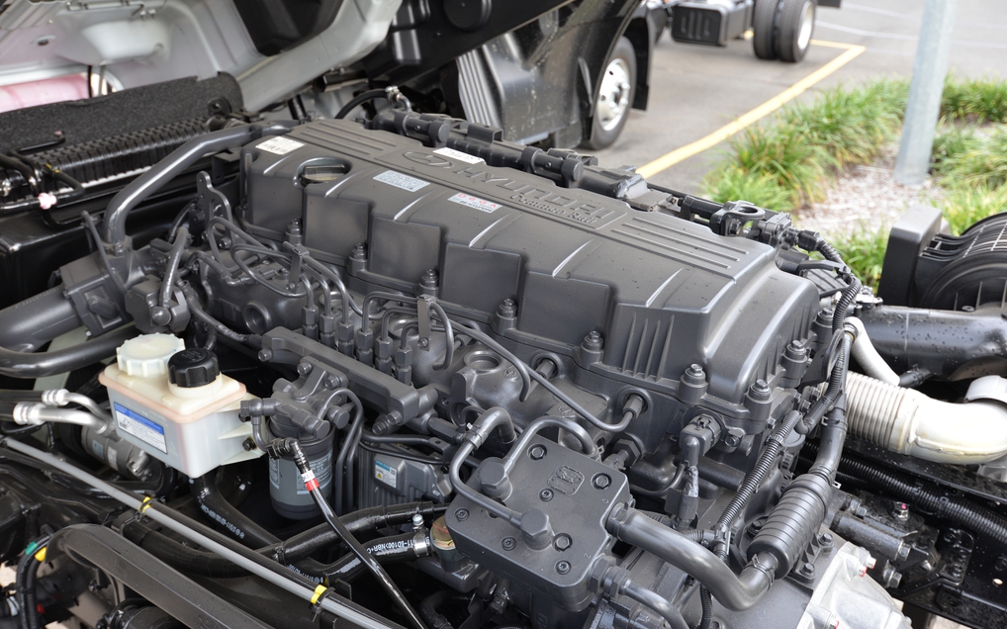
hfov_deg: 55.3
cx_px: 505
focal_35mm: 35
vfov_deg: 36.3
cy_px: 328
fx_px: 960
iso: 400
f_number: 5.6
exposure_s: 1/125
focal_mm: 34
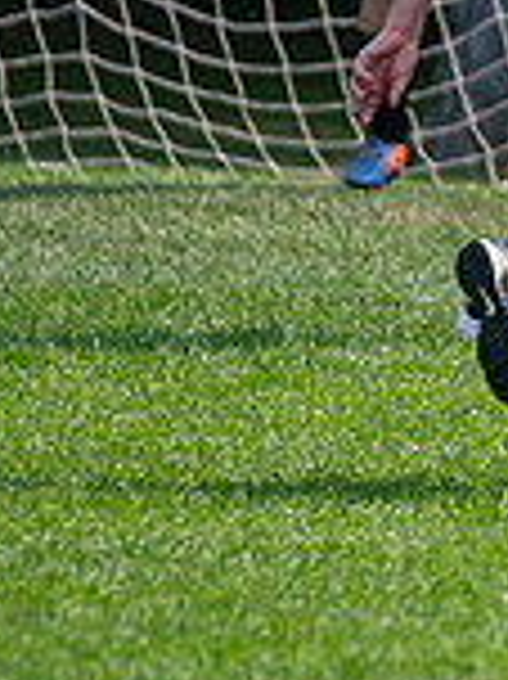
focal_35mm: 1108
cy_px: -38
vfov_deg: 1.8
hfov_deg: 1.3
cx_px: 1245
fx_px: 21711
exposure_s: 1/3200
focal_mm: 200
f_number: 3.2
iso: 400
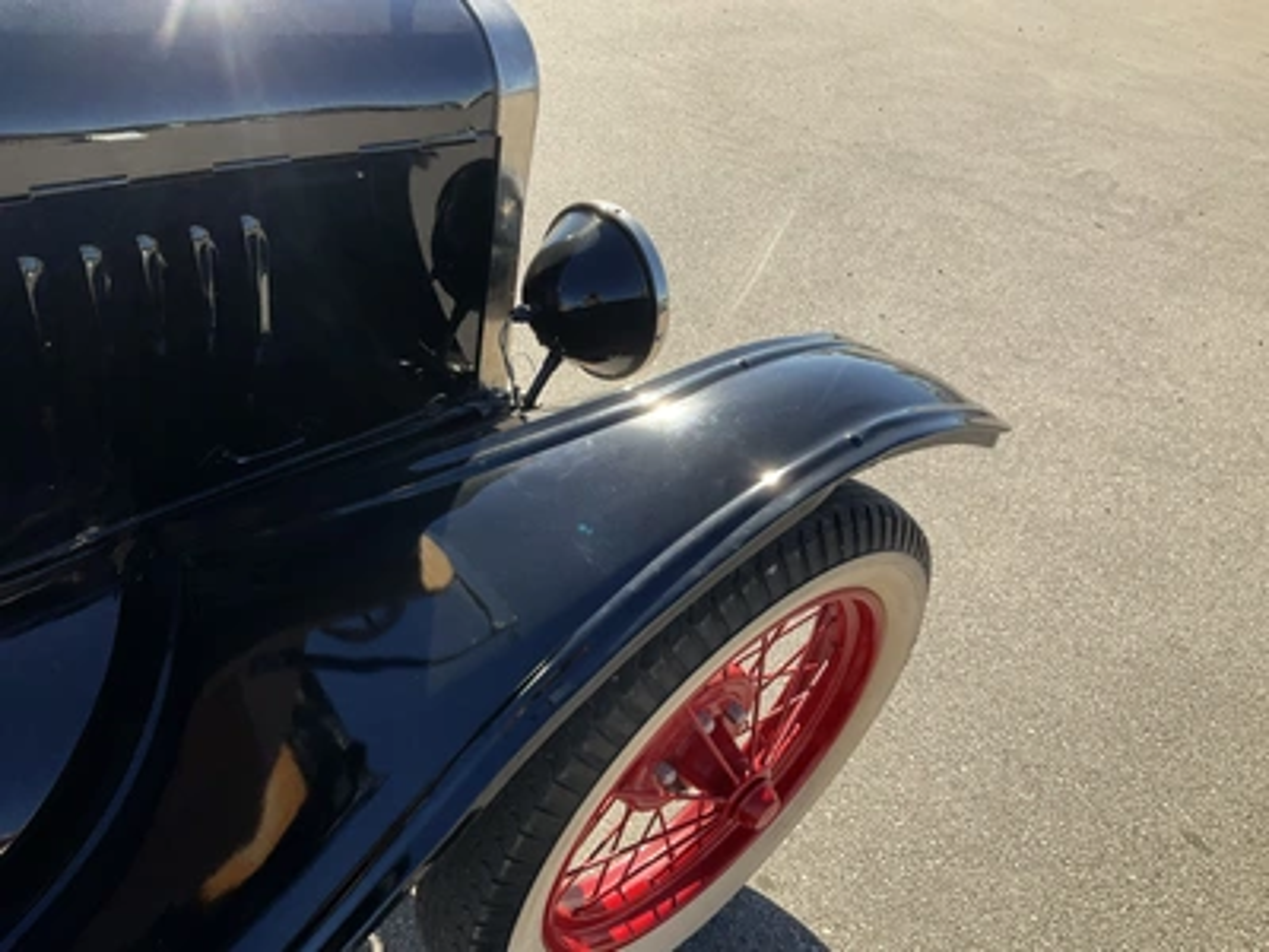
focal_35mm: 29
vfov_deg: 48.2
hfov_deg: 61.7
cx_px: 634
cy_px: 476
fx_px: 1063
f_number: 1.8
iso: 25
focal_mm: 3
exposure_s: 1/792
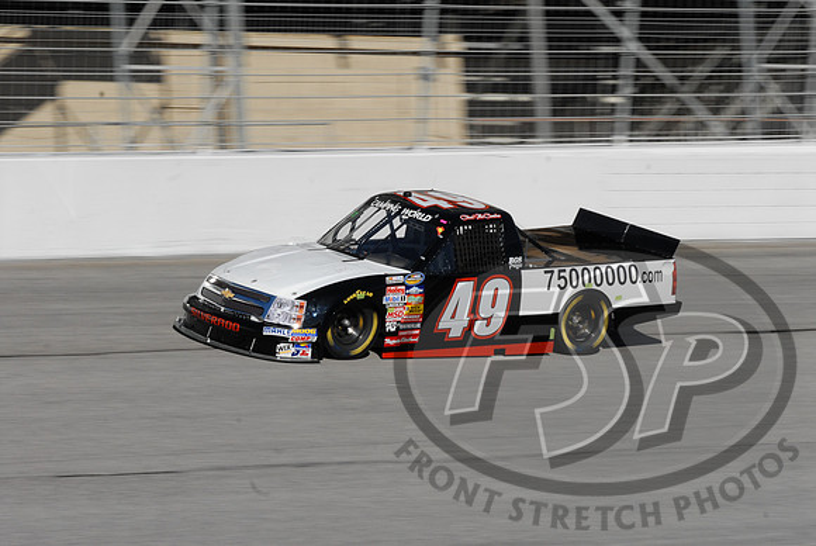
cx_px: 408
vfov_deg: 7.6
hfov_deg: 11.4
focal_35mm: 180
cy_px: 273
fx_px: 4084
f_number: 16
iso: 320
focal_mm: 120
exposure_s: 1/400
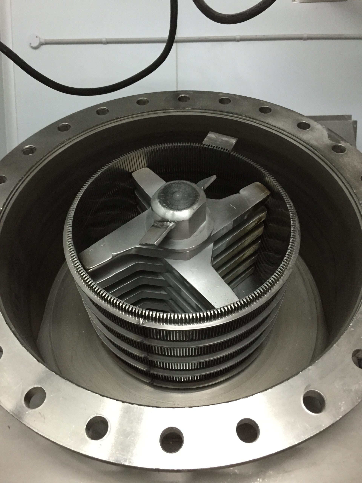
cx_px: 181
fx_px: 404
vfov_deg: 61.7
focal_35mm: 29
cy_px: 242
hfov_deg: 48.2
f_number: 2.2
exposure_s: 1/33
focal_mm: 4.15
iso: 250
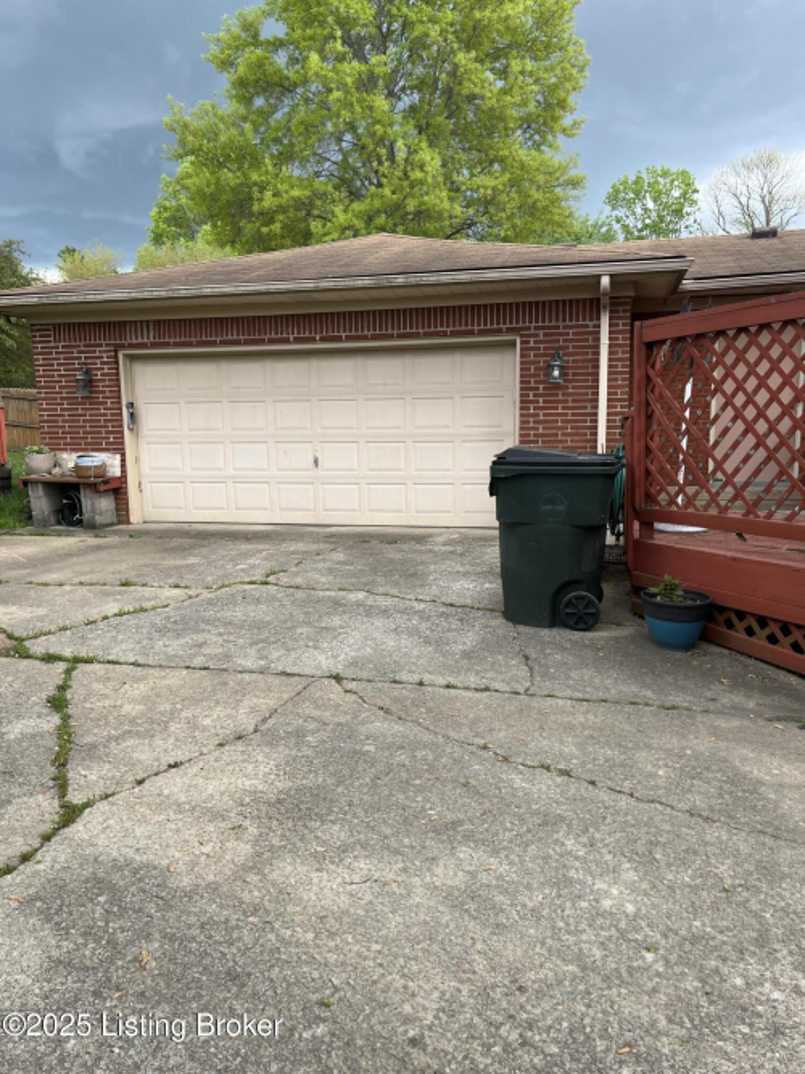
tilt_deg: -7.6
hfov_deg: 53.0
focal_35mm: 26
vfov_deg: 67.3
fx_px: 806
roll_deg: +1.1
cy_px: 537
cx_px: 402
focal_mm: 5.1
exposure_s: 1/309
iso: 50
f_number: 1.6
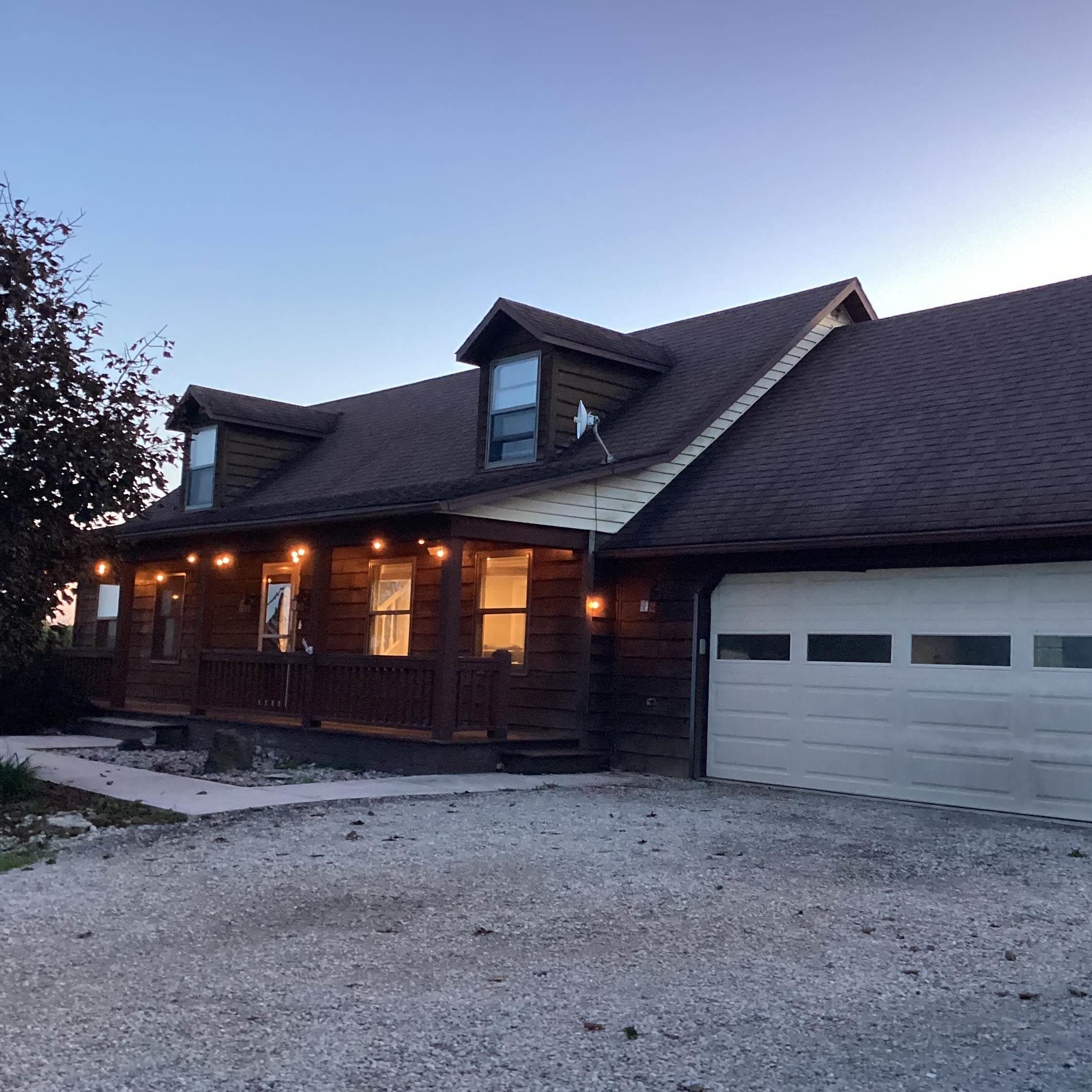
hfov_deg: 44.8
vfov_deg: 44.9
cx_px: 632
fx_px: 1321
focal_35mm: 37
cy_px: 544
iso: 250
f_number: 2.4
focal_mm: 3.3
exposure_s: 1/40
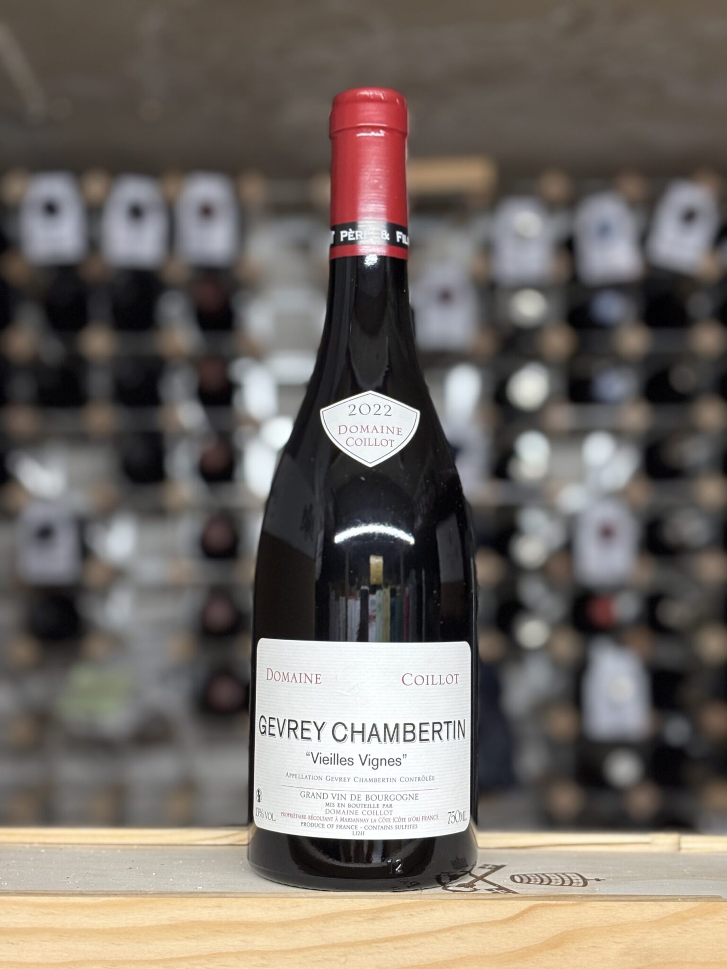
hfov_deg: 28.0
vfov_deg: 36.8
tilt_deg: +3.3
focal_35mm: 52
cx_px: 364
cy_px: 484
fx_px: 1456
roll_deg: +0.7
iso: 125
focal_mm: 5.96
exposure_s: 1/50
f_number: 1.6
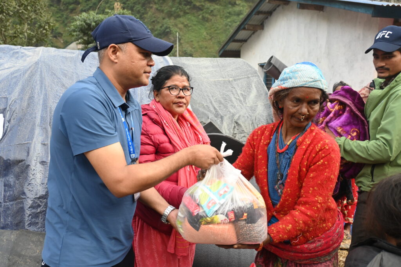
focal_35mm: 32
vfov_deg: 41.7
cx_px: 200
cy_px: 134
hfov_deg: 59.5
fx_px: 351
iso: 400
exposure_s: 1/250
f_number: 4
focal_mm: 21
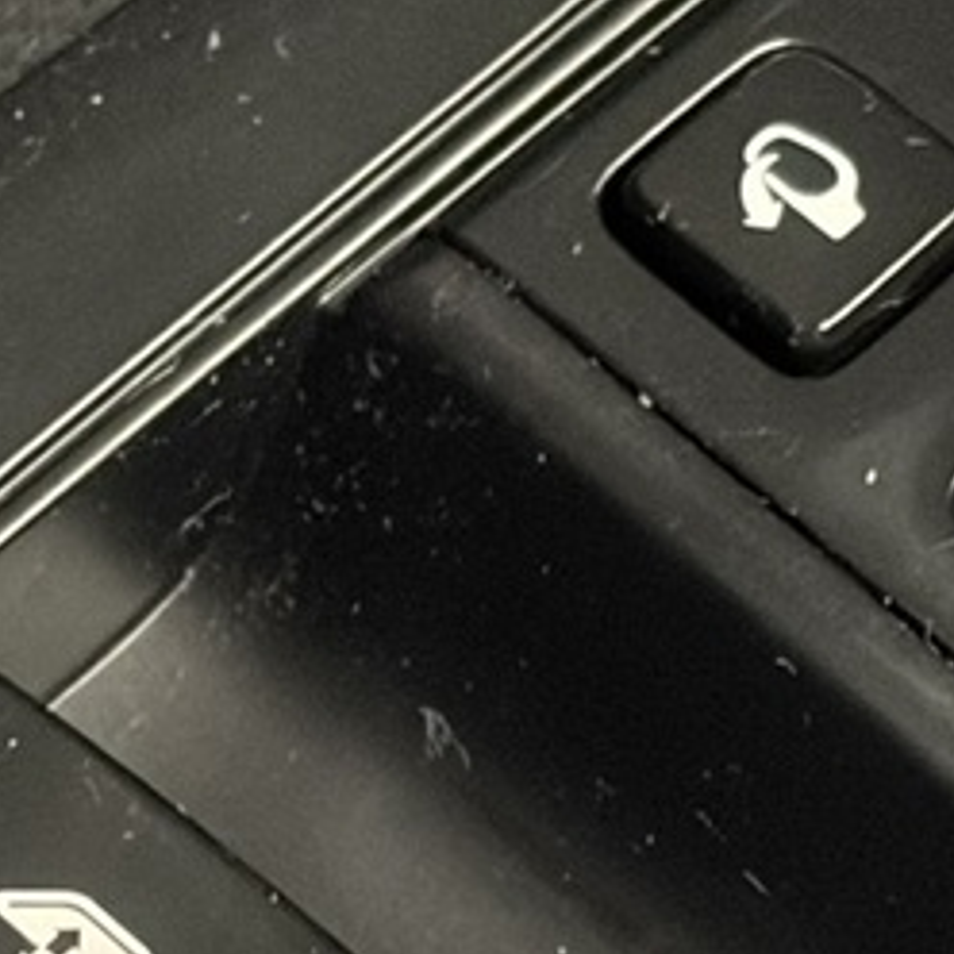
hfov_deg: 6.6
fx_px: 8325
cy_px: 1062
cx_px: 339
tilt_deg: -60.6
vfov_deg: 6.5
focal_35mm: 267
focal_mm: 5.96
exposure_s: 1/20
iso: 400
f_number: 1.6
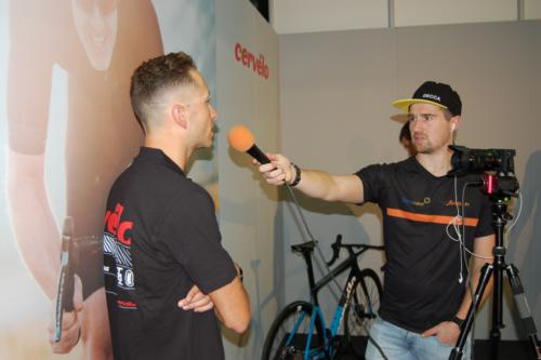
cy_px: 180
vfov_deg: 36.8
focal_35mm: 36
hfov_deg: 53.1
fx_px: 541
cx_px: 270
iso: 400
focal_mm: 24
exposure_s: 1/60
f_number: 4
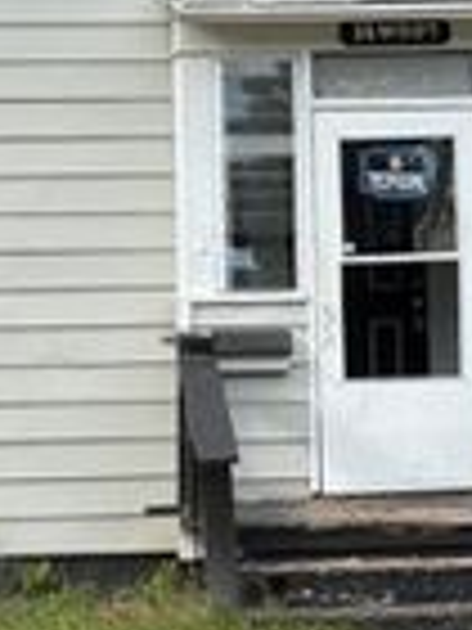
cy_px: 290
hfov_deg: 11.9
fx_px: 2254
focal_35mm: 124
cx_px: 288
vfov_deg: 15.9
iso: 50
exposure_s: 1/865
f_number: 1.6
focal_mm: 5.96
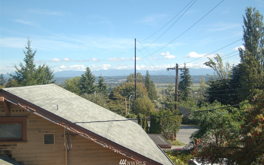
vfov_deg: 34.4
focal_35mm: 37
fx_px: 266
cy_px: 83
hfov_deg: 52.8
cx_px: 133
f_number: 4
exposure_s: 1/800
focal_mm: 24
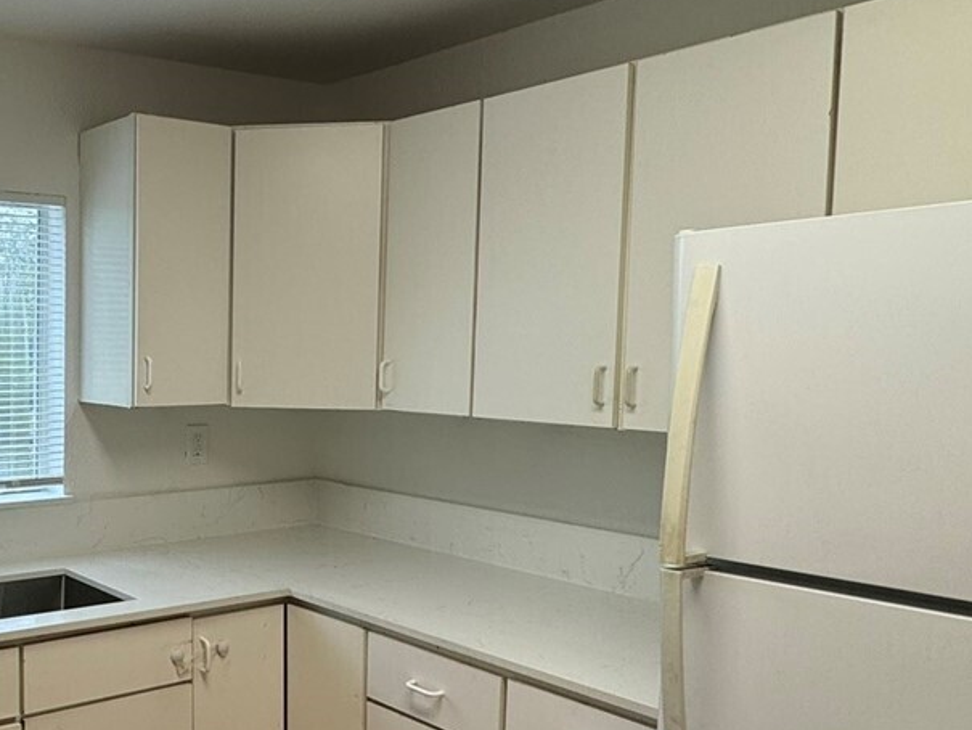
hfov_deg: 46.1
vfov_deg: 38.6
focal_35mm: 37
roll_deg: -0.4
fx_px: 1039
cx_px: 129
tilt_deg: -4.7
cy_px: 426
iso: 50
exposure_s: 1/120
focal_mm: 2.22
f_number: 2.2
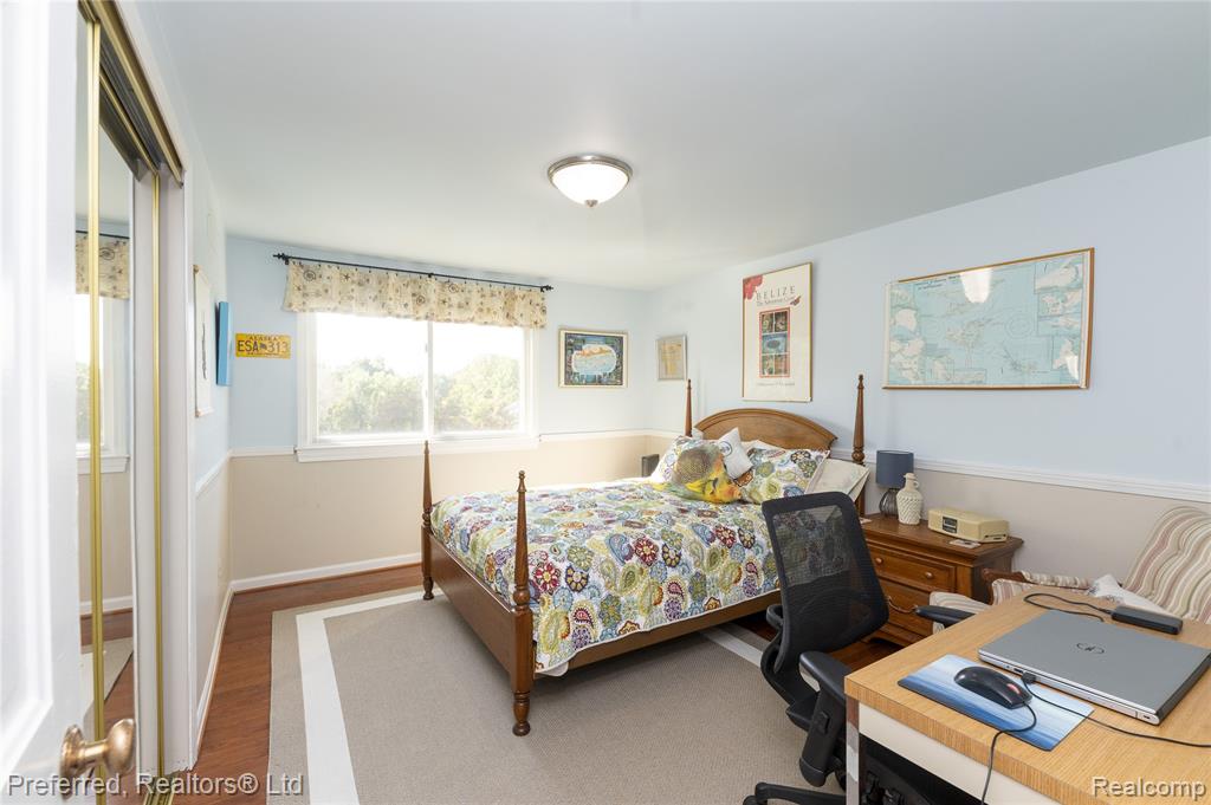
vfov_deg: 77.2
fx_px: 504
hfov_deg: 100.4
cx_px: 606
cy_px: 402
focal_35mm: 15
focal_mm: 15
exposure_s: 1/125
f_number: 8
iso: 800
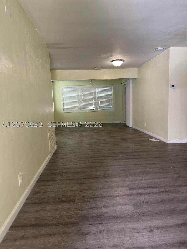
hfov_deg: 56.8
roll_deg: +0.8
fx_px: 173
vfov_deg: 71.6
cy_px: 124
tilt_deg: -5.6
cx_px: 94
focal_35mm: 24
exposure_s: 1/60
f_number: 1.78
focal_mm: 6.76
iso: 160
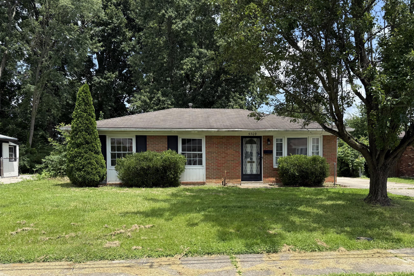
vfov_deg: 44.7
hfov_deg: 63.6
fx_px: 333
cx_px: 216
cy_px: 167
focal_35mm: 29
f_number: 1.78
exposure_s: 1/2703
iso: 80
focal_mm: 6.76
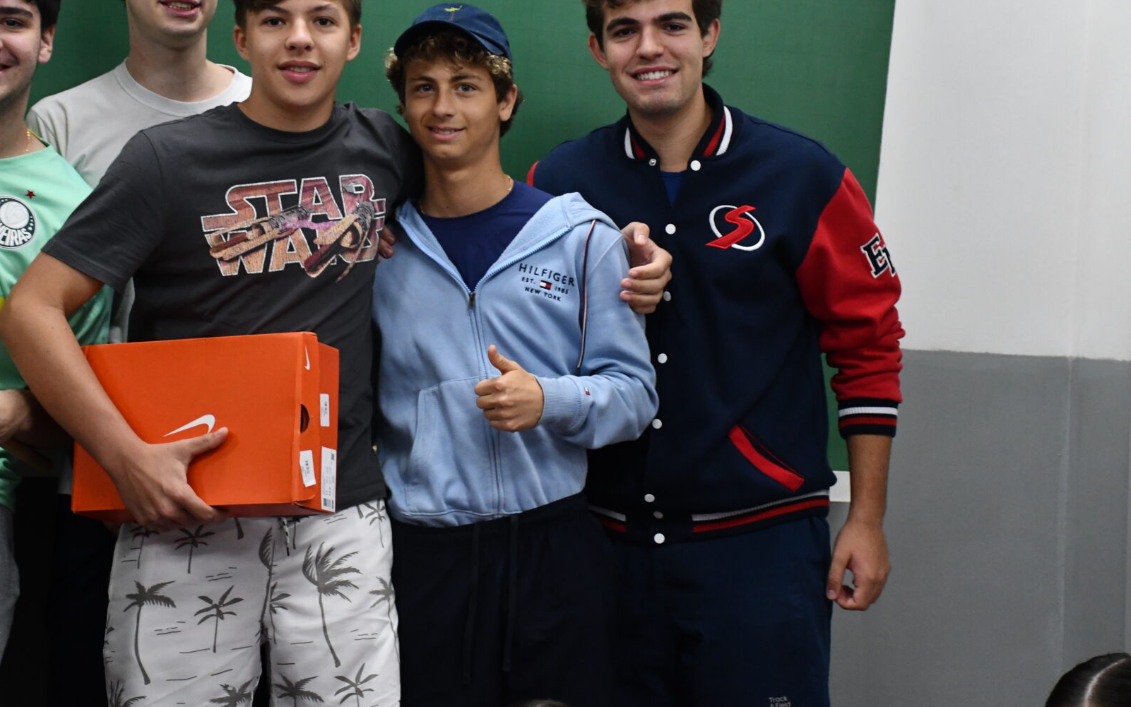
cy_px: 297
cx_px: 534
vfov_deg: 14.8
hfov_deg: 23.5
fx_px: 2713
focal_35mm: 88
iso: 2500
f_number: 4.5
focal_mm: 48
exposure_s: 1/125
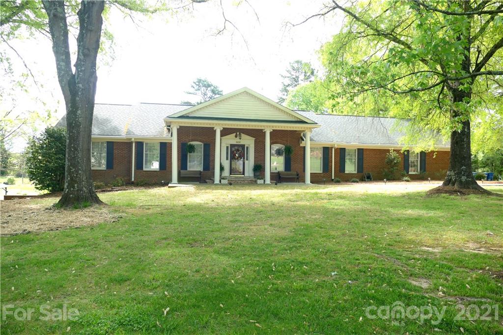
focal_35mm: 25
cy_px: 168
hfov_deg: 71.5
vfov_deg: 51.3
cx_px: 252
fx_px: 349
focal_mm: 9.12
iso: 125
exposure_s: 1/320
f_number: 2.8
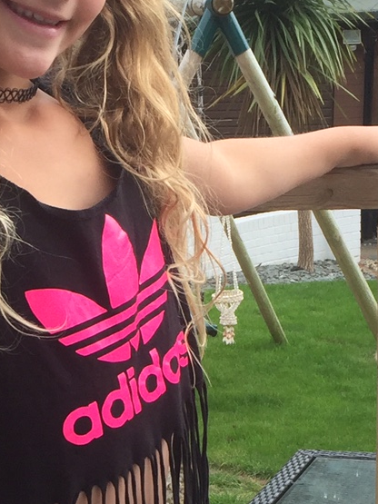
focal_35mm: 107
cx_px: 66
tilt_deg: -17.9
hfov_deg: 13.7
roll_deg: +3.6
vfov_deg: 17.7
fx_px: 1558
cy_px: 558
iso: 32
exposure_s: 1/321
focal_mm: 4.15
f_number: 2.2
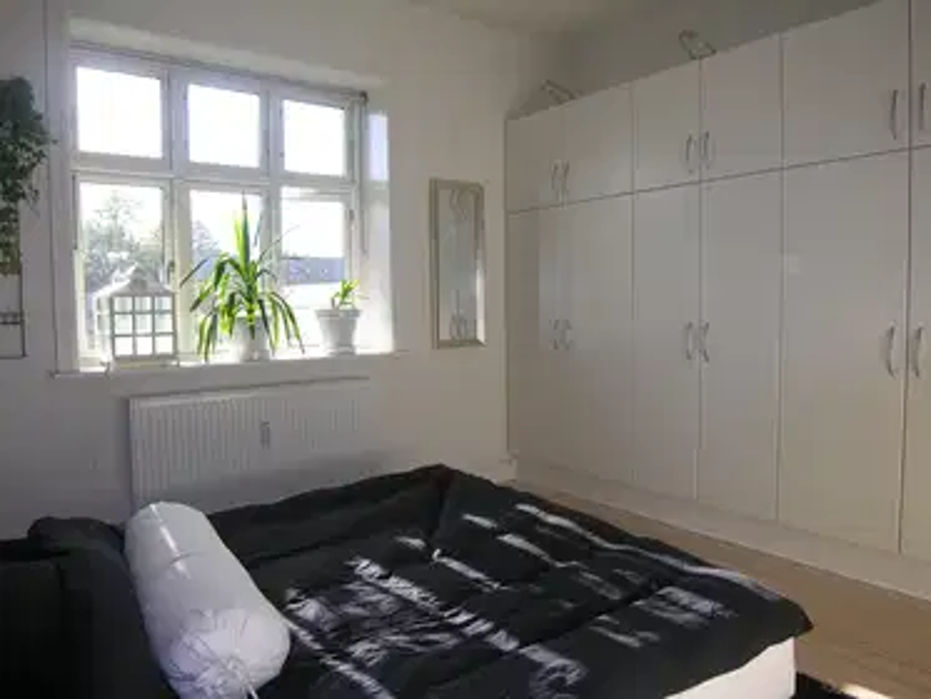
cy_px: 350
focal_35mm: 24
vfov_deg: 56.8
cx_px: 466
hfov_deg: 71.6
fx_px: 646
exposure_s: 1/107
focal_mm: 6.1
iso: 50
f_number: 3.6
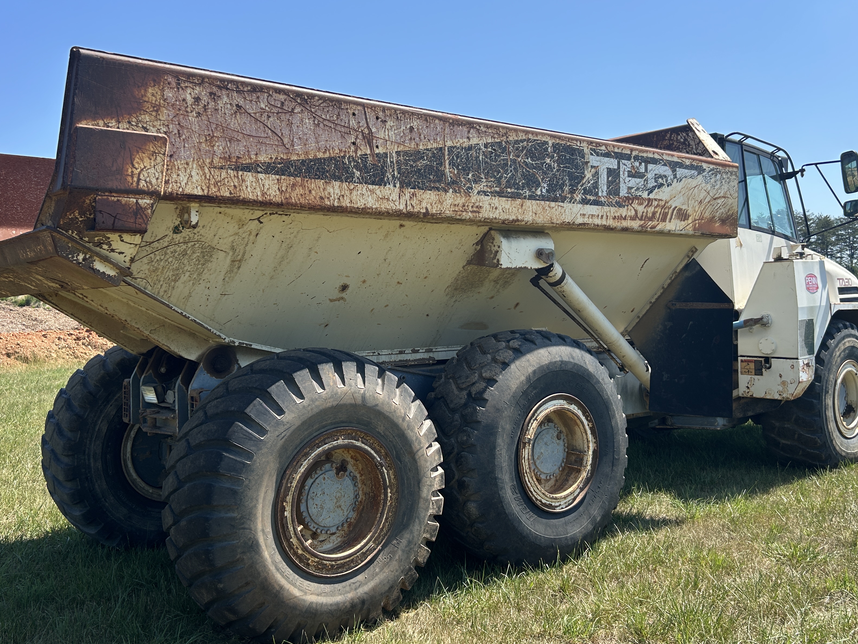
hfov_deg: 55.4
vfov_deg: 42.9
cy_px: 307
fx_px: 818
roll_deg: +0.9
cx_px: 429
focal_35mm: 33
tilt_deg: +2.5
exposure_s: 1/2915
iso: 50
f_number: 1.5
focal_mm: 5.7
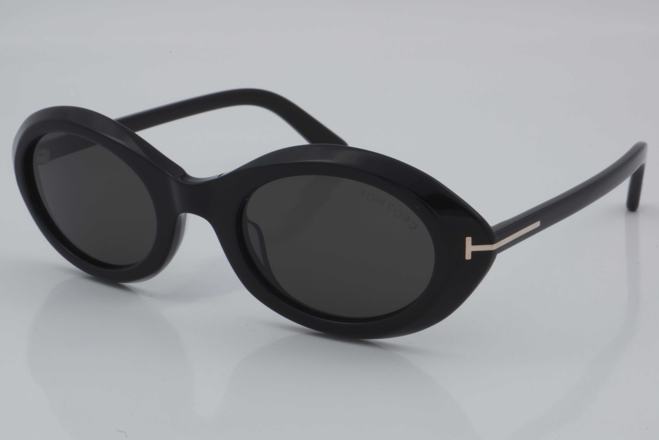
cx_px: 330
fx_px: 1373
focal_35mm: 75
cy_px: 220
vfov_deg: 18.2
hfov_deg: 27.0
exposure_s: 1/4
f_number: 32
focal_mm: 50
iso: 100
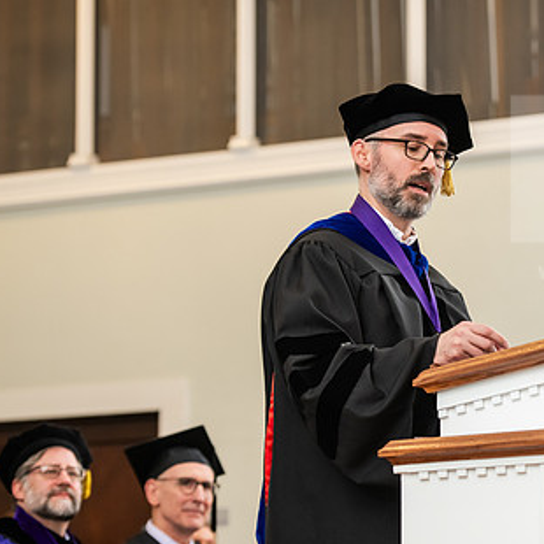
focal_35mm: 156
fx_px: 2774
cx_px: 458
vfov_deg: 11.2
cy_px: 308
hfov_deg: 11.2
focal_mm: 98
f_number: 3.5
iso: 1250
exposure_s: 1/200
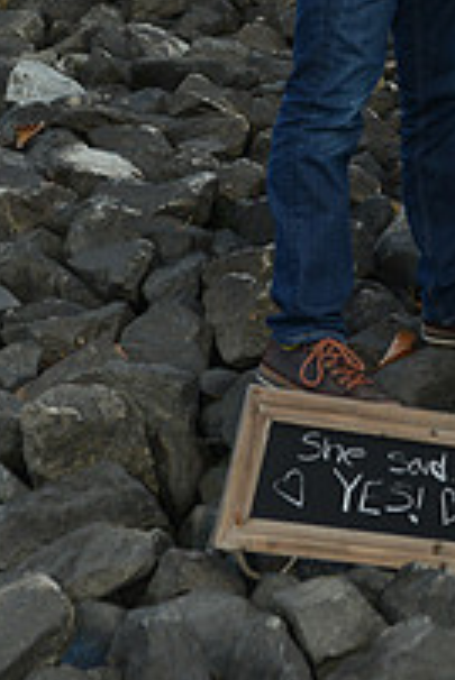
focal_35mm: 149
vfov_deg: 13.3
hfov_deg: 9.1
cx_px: 605
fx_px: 2820
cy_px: -192
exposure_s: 1/250
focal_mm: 52
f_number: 8
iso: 400
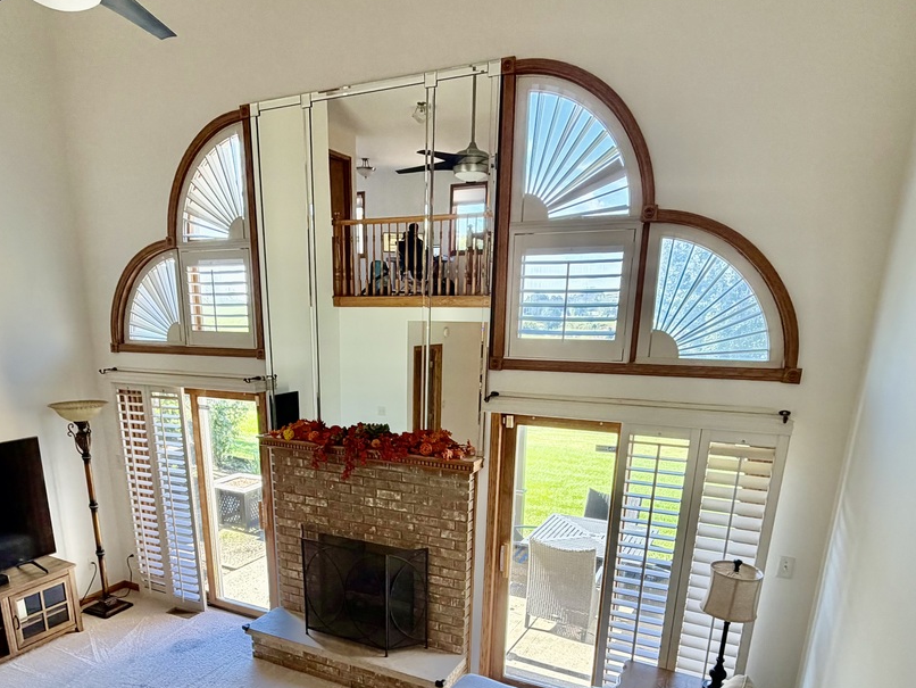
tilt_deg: -18.6
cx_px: 407
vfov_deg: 52.5
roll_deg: +0.0
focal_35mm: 25
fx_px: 662
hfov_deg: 69.2
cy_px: 515
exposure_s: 1/120
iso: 160
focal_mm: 2.22
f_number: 2.2
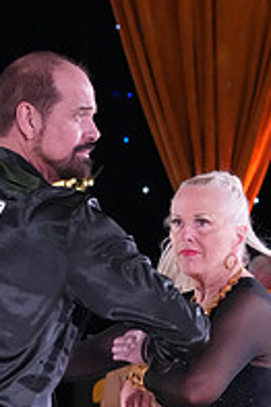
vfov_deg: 8.7
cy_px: 541
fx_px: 2635
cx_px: 107
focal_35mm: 233
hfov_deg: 5.9
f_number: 5
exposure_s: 1/400
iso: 8000
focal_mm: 79
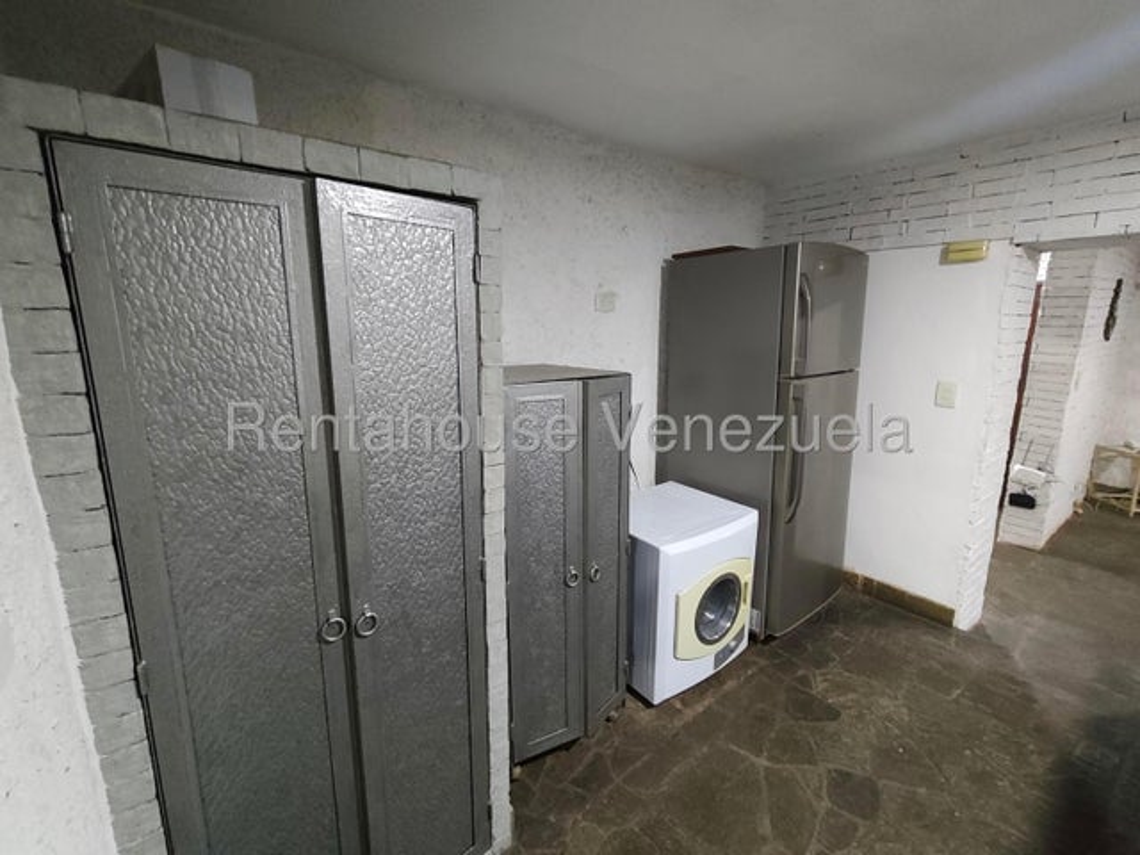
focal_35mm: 15
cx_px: 570
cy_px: 428
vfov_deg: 81.7
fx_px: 494
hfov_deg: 98.2
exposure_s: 1/33.3
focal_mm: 1.67
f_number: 2.2
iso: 800
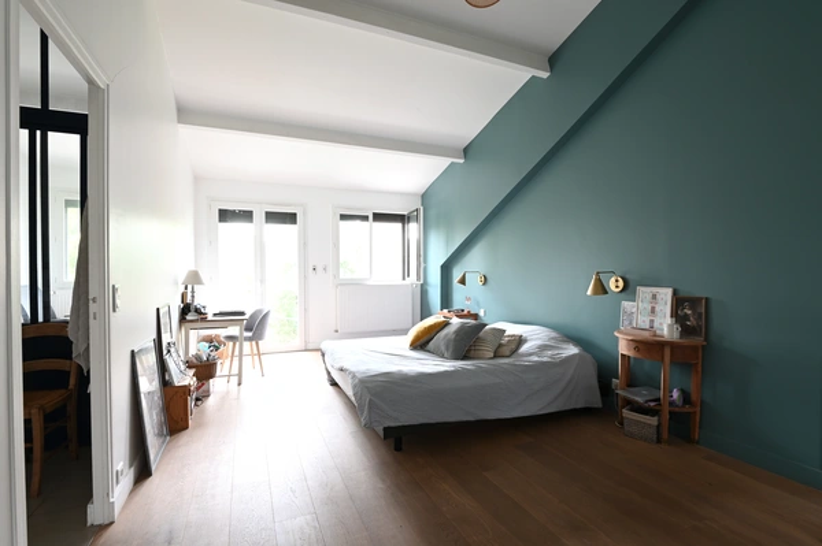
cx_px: 411
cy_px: 273
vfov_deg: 73.6
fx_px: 365
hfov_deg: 96.8
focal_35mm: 16
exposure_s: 1.6
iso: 200
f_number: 11
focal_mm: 16
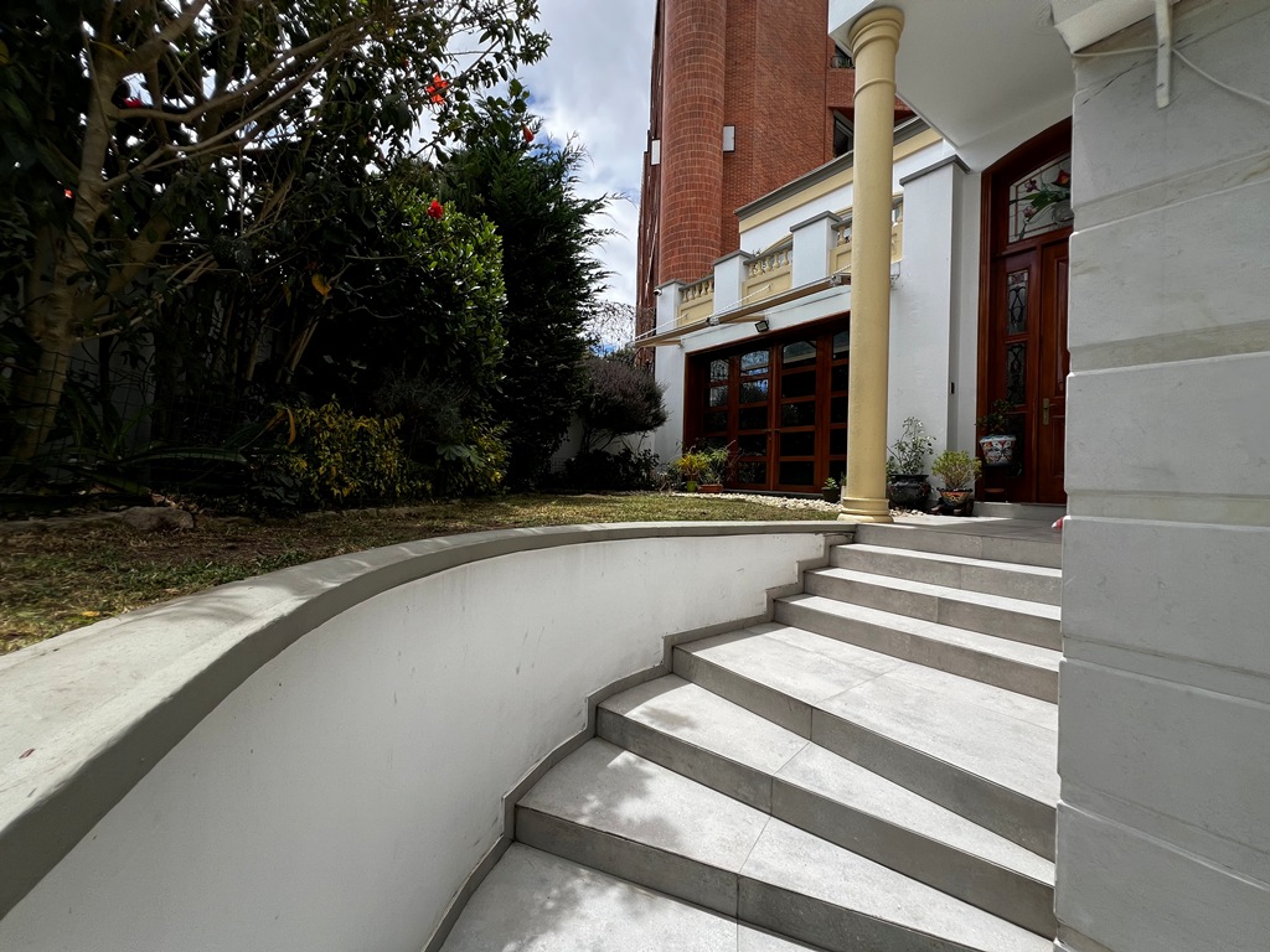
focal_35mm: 13
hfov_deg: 106.2
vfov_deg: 89.9
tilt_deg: -0.9
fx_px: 477
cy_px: 476
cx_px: 635
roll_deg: -1.6
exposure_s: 1/1179
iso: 32
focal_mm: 1.57
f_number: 1.8
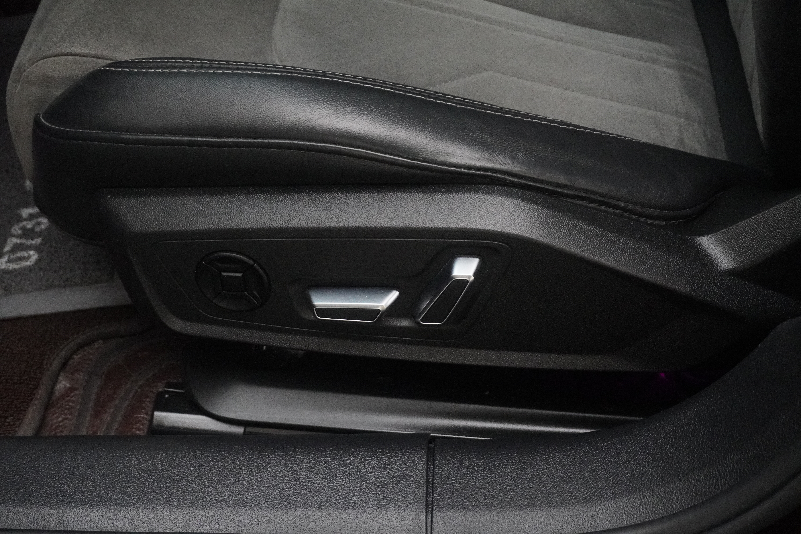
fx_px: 1168
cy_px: 267
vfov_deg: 25.8
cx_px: 400
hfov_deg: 37.9
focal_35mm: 52
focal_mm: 35
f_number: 6.3
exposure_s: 1/100
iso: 6400
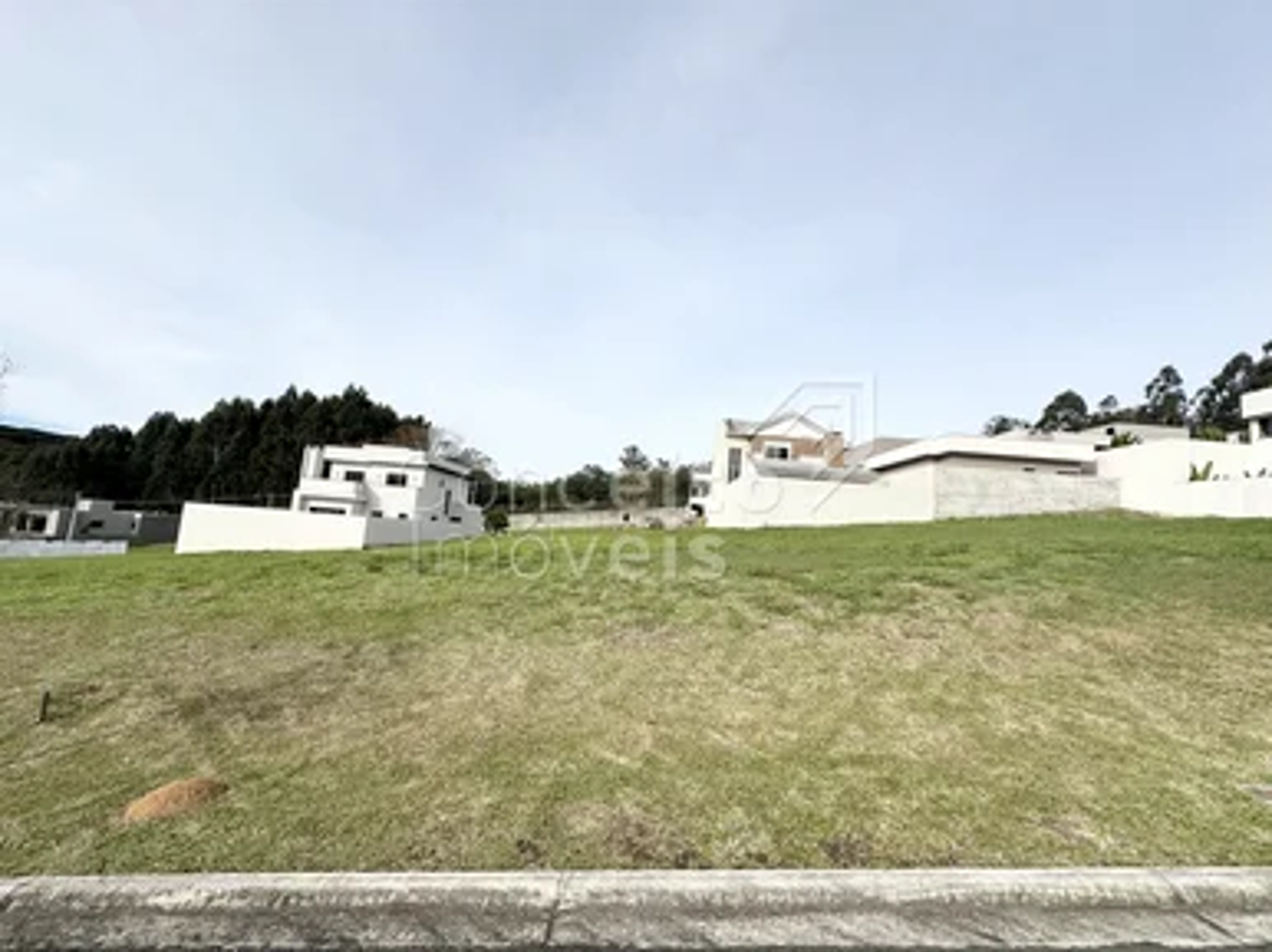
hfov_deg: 102.1
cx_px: 636
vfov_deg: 85.6
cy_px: 476
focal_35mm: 14
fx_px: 514
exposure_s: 1/2506
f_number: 2.2
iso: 50
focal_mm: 2.22
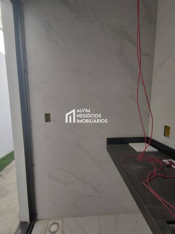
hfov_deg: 78.0
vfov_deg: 94.5
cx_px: 88
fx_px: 108
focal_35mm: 16
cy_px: 117
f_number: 2.2
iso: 119
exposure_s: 1/120
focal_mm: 2.35
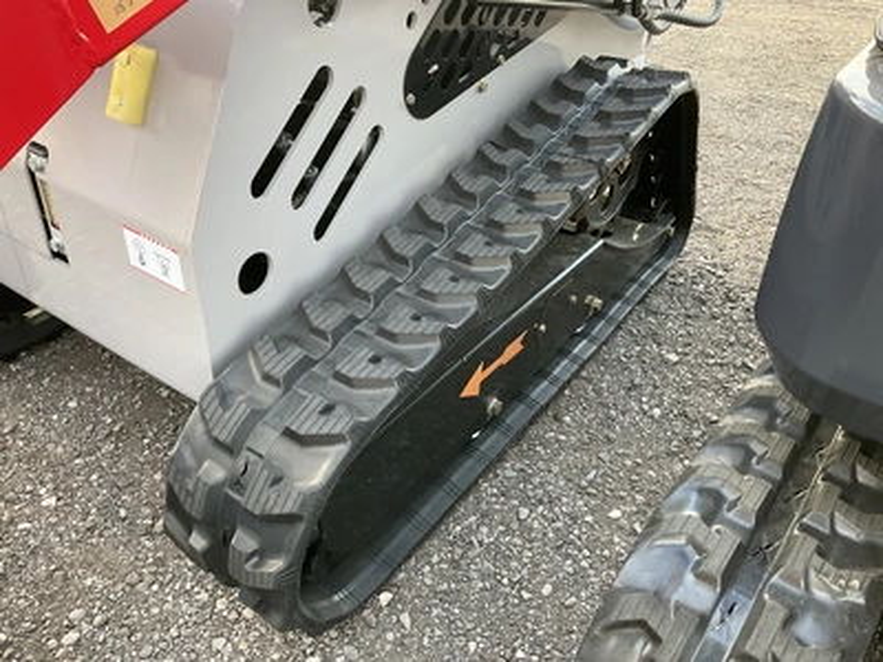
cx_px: 442
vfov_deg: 48.2
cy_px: 331
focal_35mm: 29
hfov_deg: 61.7
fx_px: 740
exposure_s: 1/74
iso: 64
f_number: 1.8
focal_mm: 3
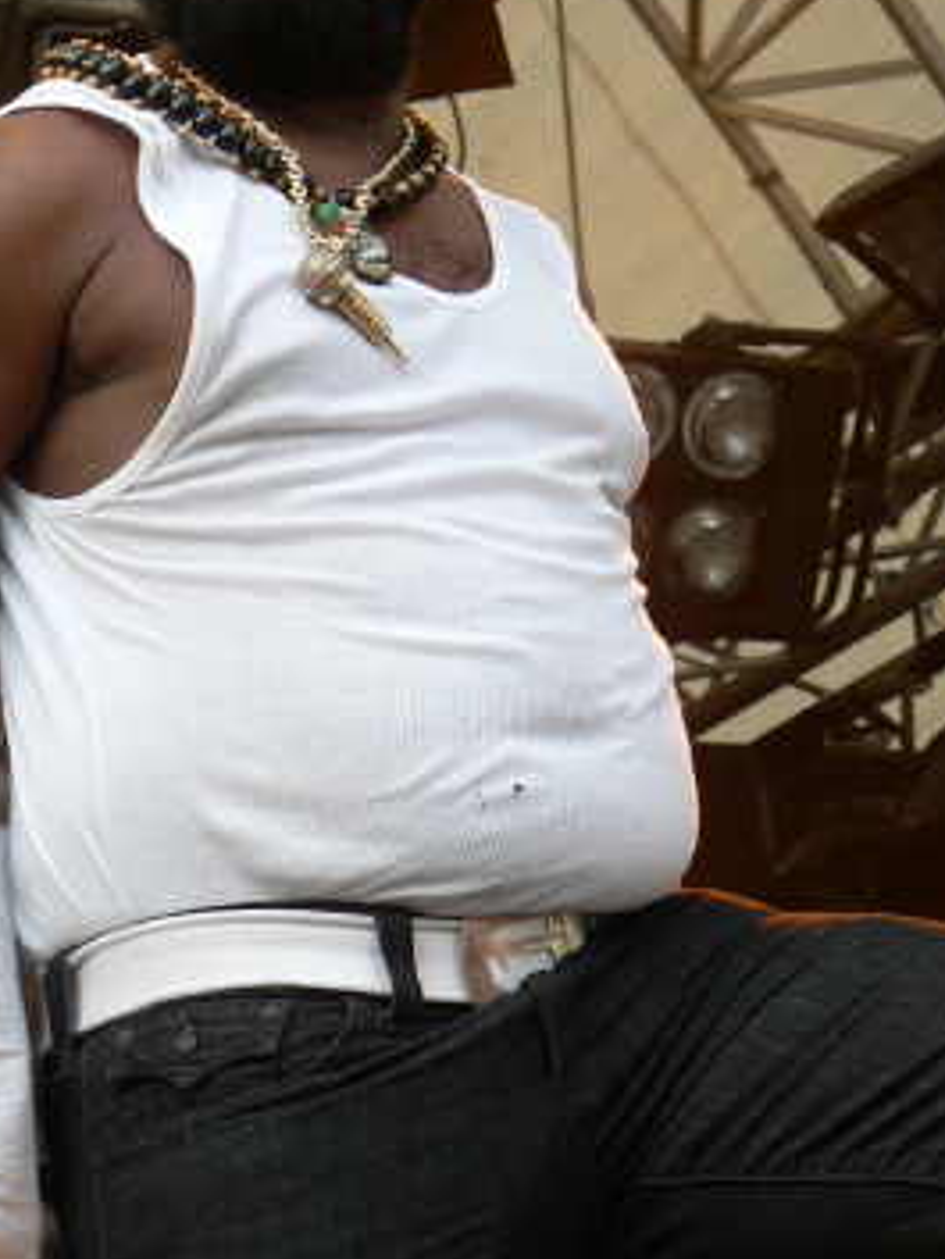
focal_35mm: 229
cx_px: 269
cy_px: 499
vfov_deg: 8.6
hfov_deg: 6.5
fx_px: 8330
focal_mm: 24.6
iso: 64
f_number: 3.3
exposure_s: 1/80
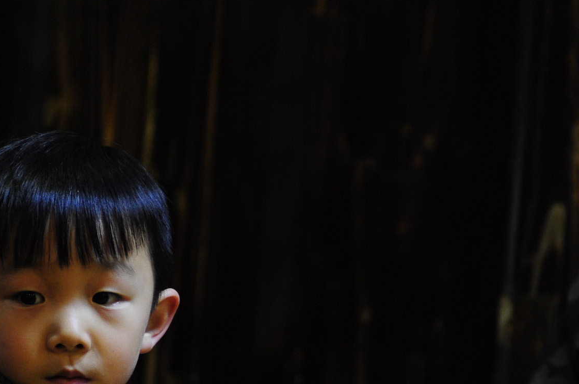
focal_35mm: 219
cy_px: 298
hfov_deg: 9.4
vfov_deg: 6.3
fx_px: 3518
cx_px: 398
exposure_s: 1/40
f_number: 2.8
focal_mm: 80
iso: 640
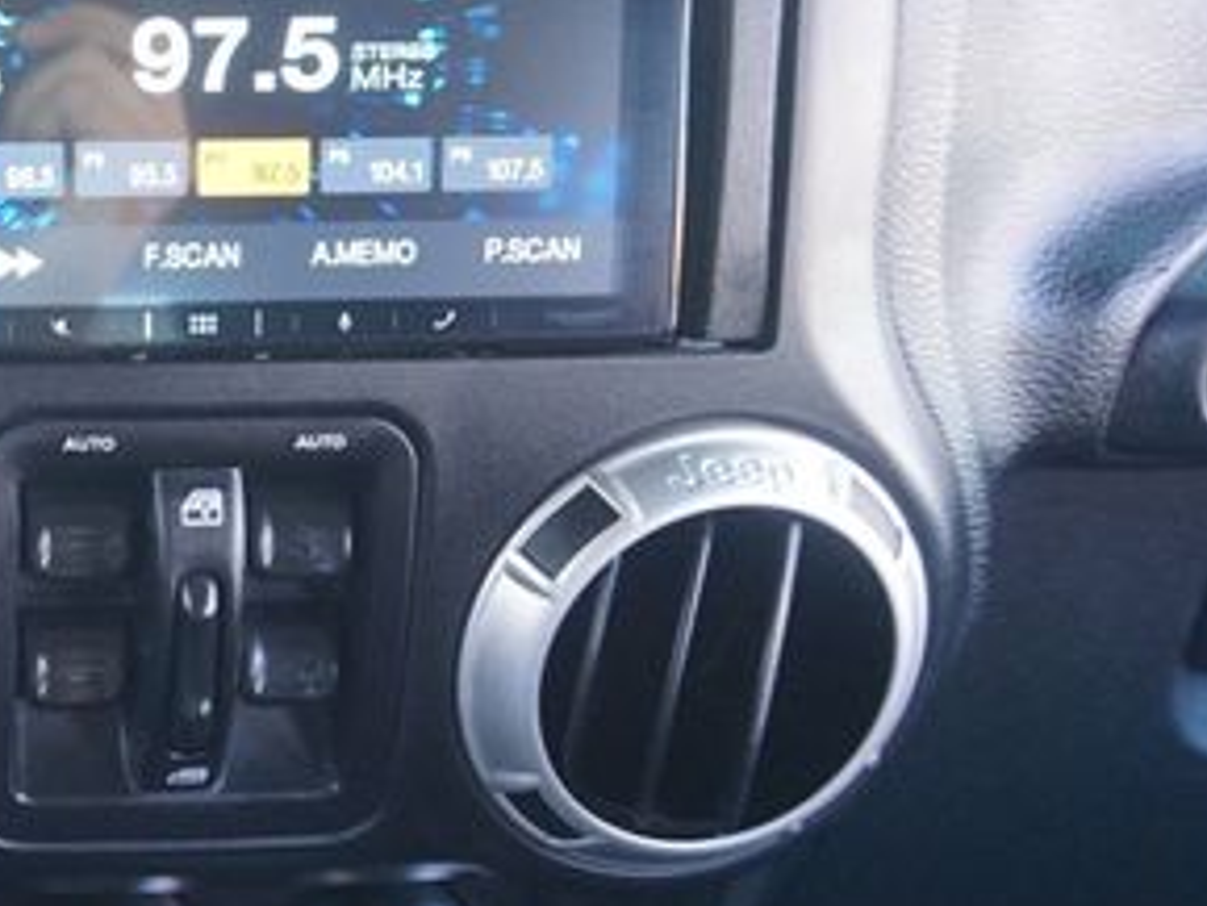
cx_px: -63
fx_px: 1779
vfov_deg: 28.6
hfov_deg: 33.5
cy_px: 447
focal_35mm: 51
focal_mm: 16
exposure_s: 1/60
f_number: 4
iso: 800
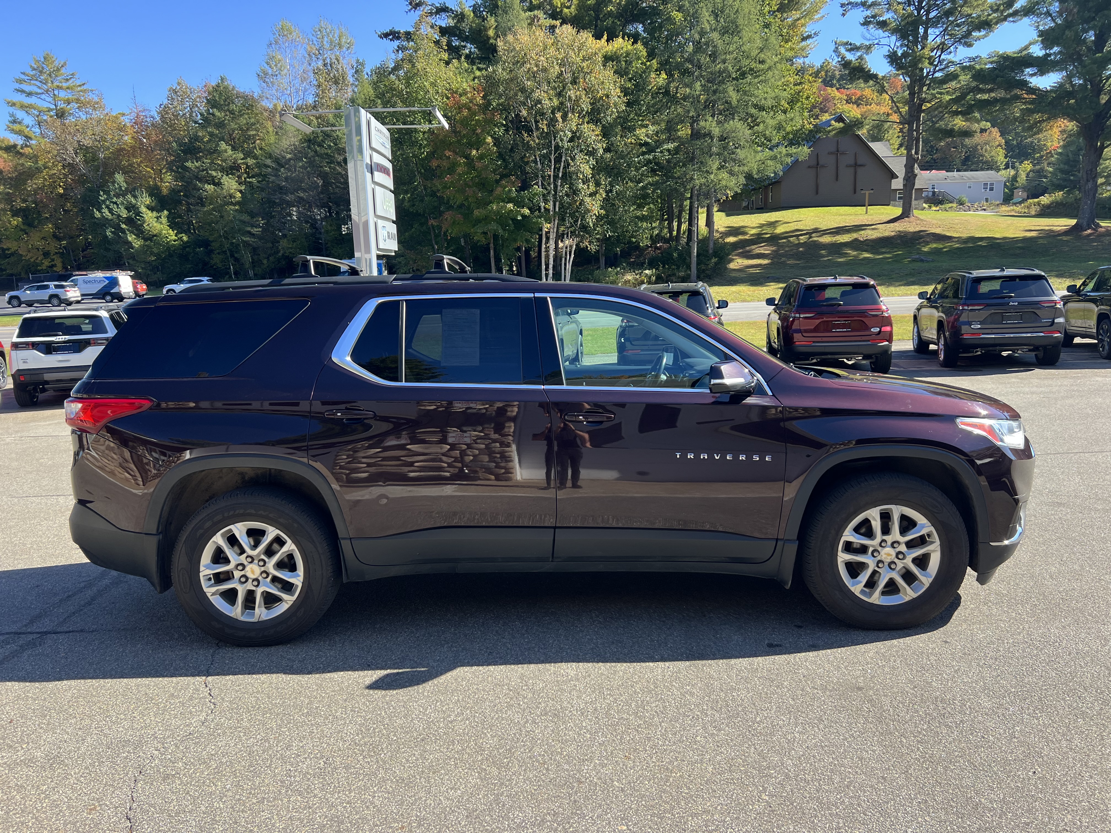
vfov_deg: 53.1
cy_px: 416
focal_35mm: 26
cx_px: 556
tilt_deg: -9.4
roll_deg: +1.9
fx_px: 834
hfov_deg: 67.3
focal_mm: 5.7
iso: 50
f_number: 1.5
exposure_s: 1/887
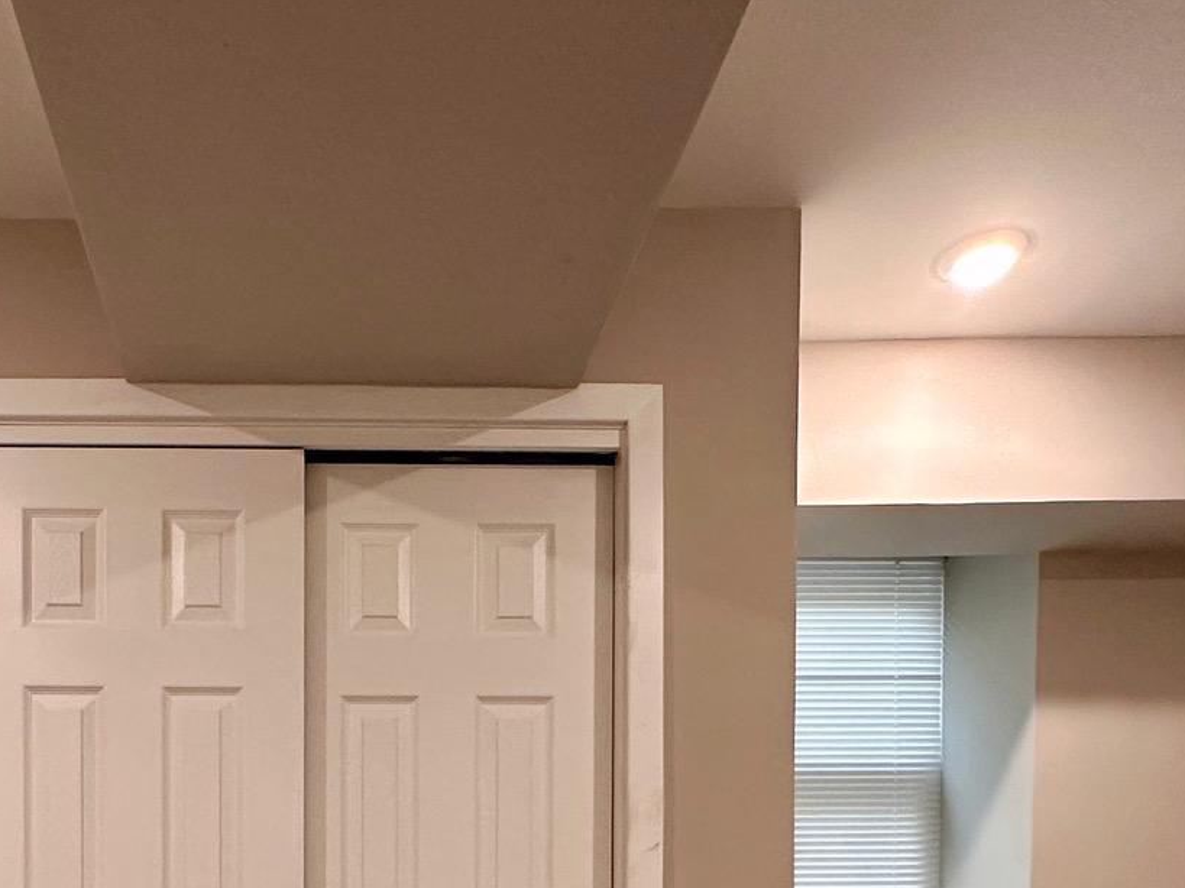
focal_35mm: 35
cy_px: 1027
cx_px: 339
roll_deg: -0.2
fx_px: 1198
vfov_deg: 34.0
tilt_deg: -3.0
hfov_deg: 51.0
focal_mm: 2.22
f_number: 2.2
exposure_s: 1/60
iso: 200
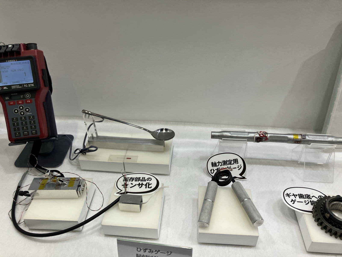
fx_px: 277
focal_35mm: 28
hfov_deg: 63.4
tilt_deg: -36.0
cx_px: 171
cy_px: 128
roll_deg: +1.0
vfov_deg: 49.7
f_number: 1.8
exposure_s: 1/100
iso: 25
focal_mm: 3.99
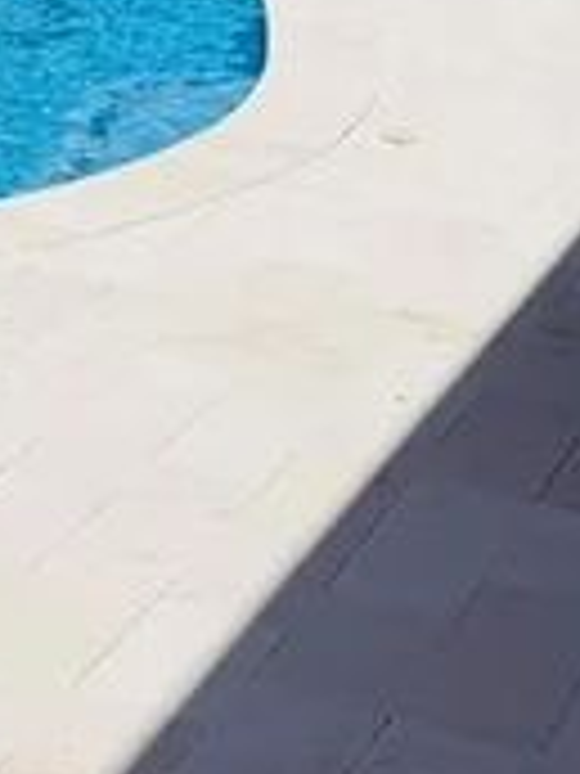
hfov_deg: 10.7
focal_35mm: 119
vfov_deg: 15.7
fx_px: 2659
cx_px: -778
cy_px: -236
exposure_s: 1/17544
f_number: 1.78
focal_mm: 6.76
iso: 100
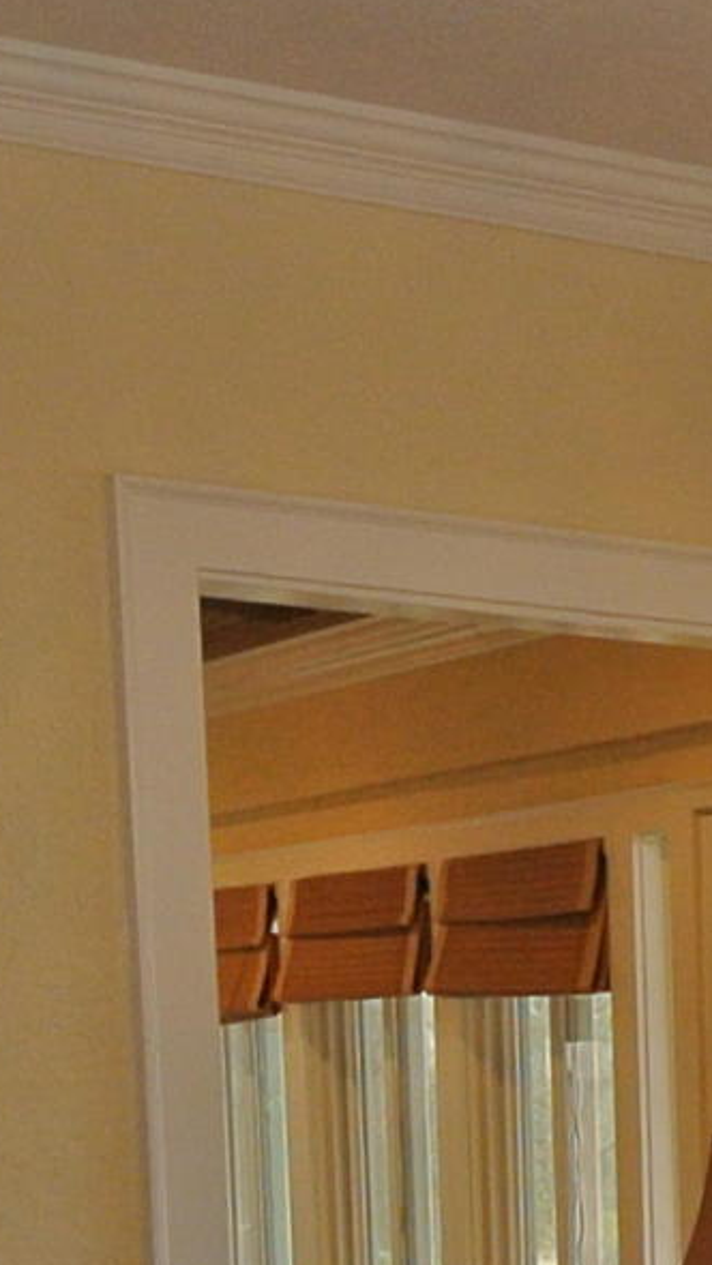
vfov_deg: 20.7
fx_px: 3221
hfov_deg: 11.6
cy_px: 1542
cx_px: 1332
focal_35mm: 96
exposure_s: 1/60
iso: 400
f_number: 3.5
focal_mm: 6.7
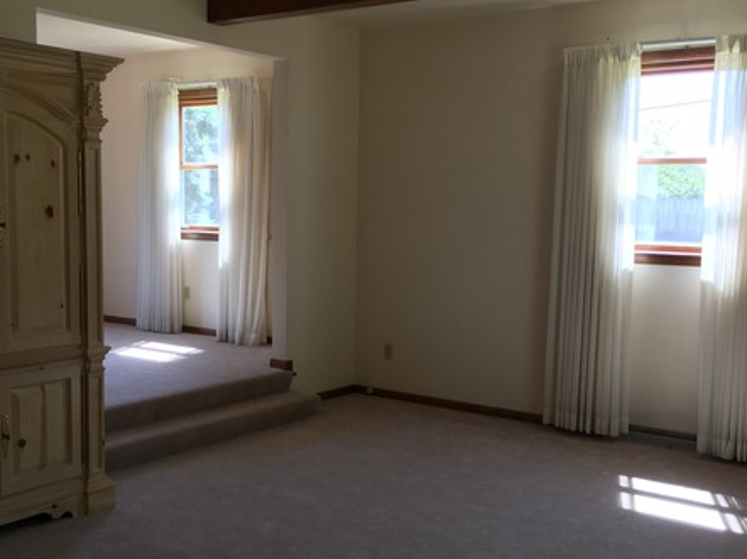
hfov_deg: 44.8
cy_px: 316
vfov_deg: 34.3
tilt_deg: -6.4
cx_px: 368
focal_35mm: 42
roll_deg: -0.5
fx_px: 906
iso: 40
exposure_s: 1/60
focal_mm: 4.15
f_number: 2.2
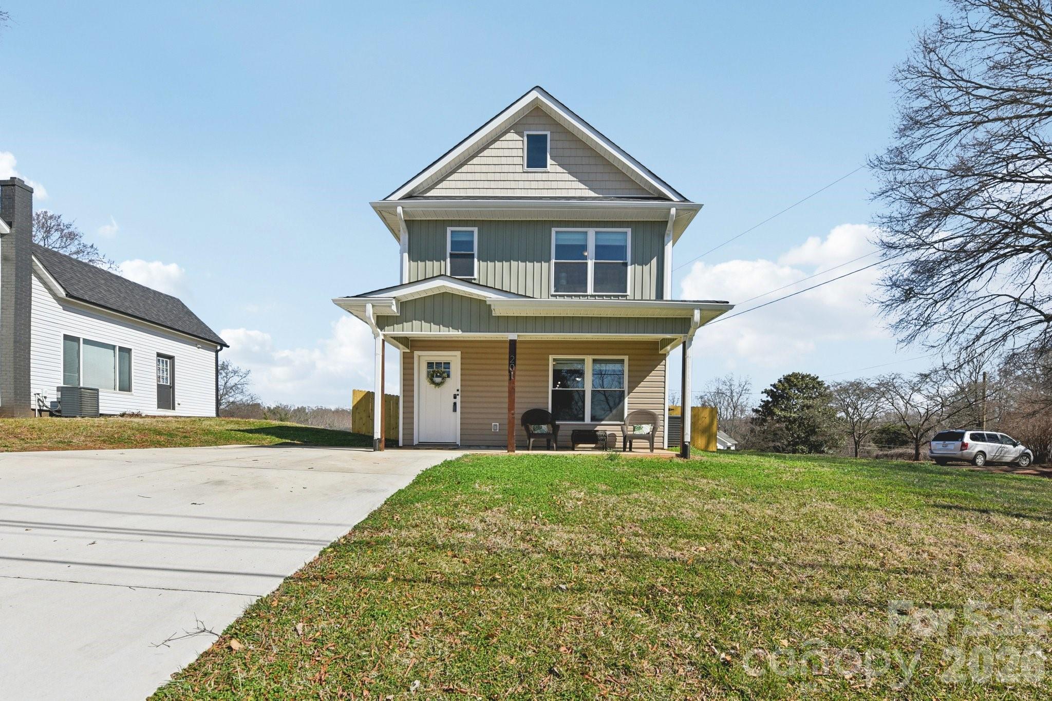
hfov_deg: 100.4
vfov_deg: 77.3
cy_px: 350
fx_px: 438
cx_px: 526
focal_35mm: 15
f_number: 8
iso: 200
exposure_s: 1/1250
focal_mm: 15
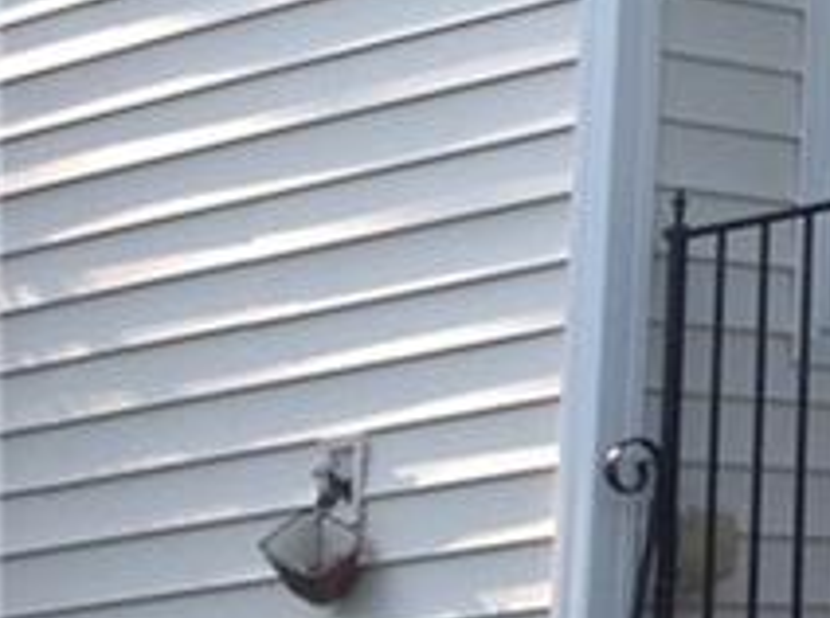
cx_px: 2001
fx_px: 4043
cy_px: -286
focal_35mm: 169
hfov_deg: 10.2
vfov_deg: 8.6
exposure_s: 1/408
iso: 50
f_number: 2.4
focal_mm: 4.28
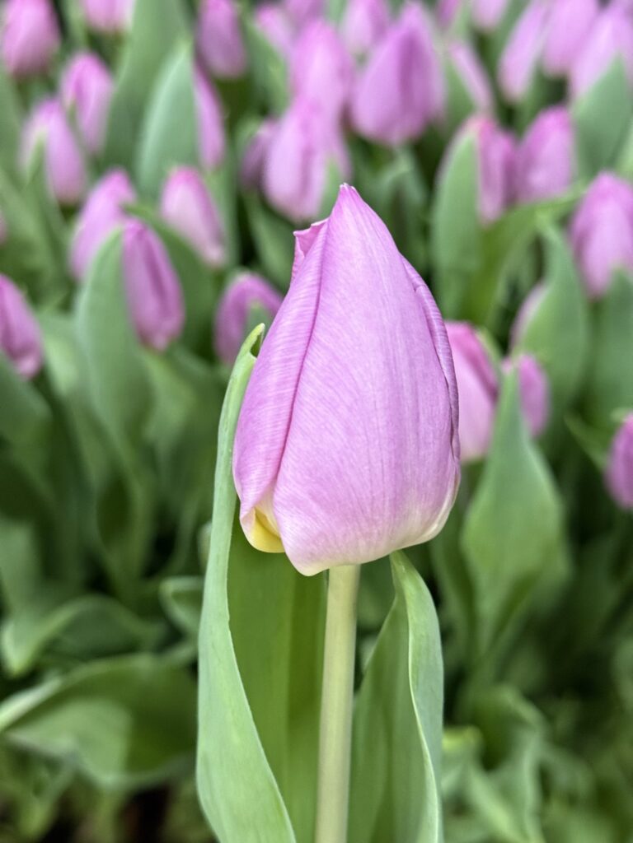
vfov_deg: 39.7
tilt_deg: -42.3
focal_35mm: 48
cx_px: 316
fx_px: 1170
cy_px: 422
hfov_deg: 30.3
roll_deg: -1.8
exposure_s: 1/33
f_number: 1.78
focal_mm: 6.76
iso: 320
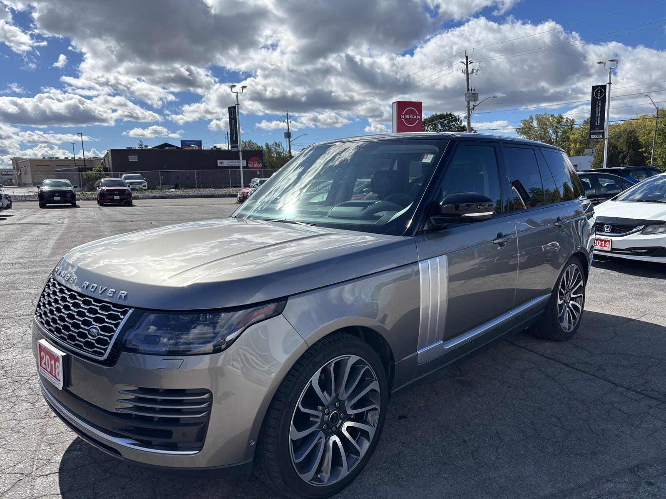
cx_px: 333
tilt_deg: -8.8
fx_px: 500
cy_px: 250
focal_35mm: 26
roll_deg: +1.2
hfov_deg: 67.3
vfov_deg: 53.1
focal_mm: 5.96
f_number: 1.6
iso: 50
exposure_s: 1/4630
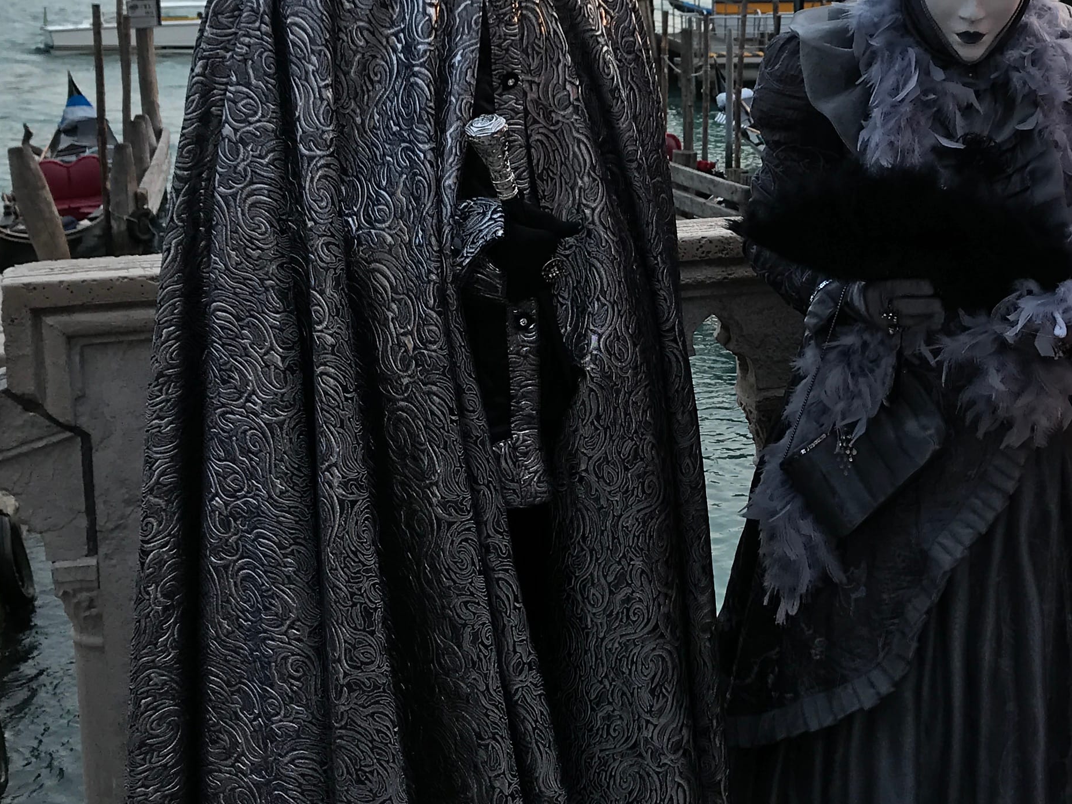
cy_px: 264
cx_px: 813
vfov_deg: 23.9
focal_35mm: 61
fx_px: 1889
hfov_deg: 31.1
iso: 20
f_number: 1.8
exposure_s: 1/367
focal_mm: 3.99
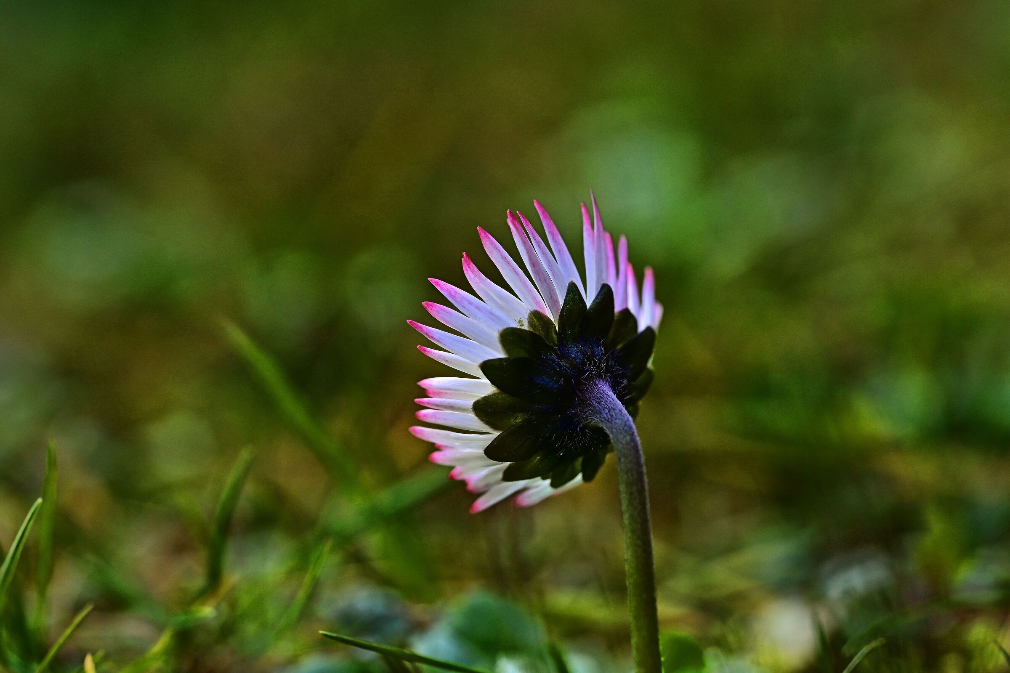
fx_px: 2946
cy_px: 336
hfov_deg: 19.5
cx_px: 505
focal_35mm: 105
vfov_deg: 13.0
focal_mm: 105
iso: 640
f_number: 8
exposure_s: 1/400
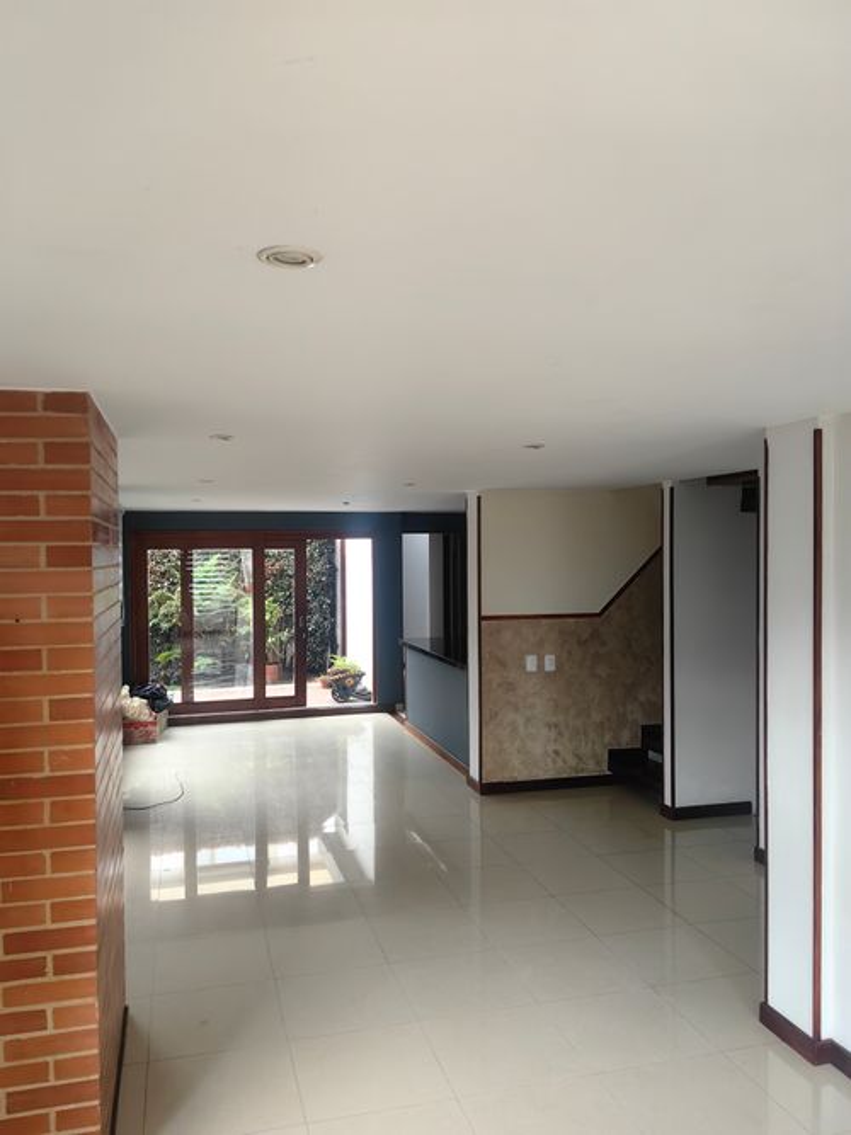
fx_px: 885
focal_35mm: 27
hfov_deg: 51.3
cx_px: 426
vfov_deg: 65.3
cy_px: 568
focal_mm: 6.35
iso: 250
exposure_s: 1/300
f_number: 2
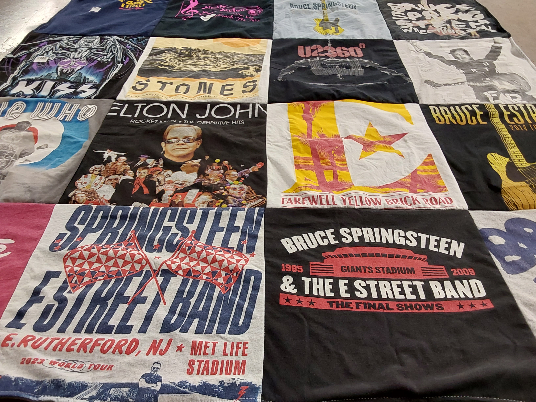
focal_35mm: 28
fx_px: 434
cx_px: 268
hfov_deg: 63.4
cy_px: 201
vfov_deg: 49.7
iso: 125
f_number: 1.9
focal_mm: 2.91
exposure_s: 1/60
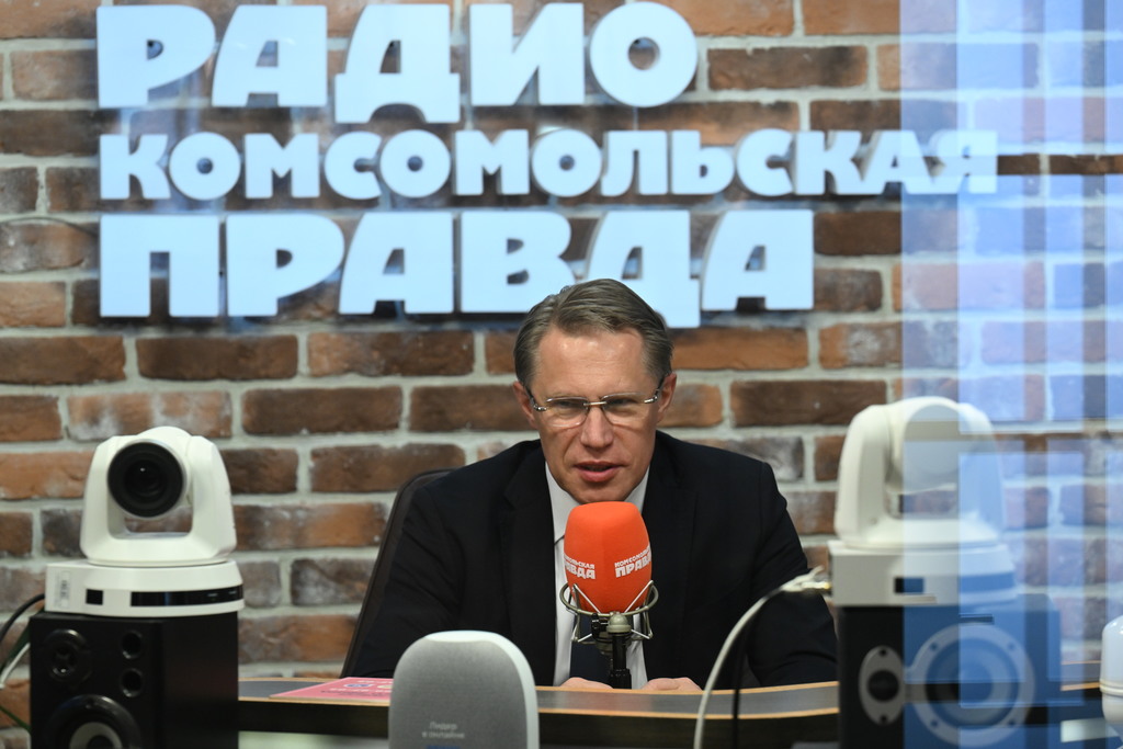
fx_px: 4368
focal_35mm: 140
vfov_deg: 9.8
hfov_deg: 14.7
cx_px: 562
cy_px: 374
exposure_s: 1/250
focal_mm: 140
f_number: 5.6
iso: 2500
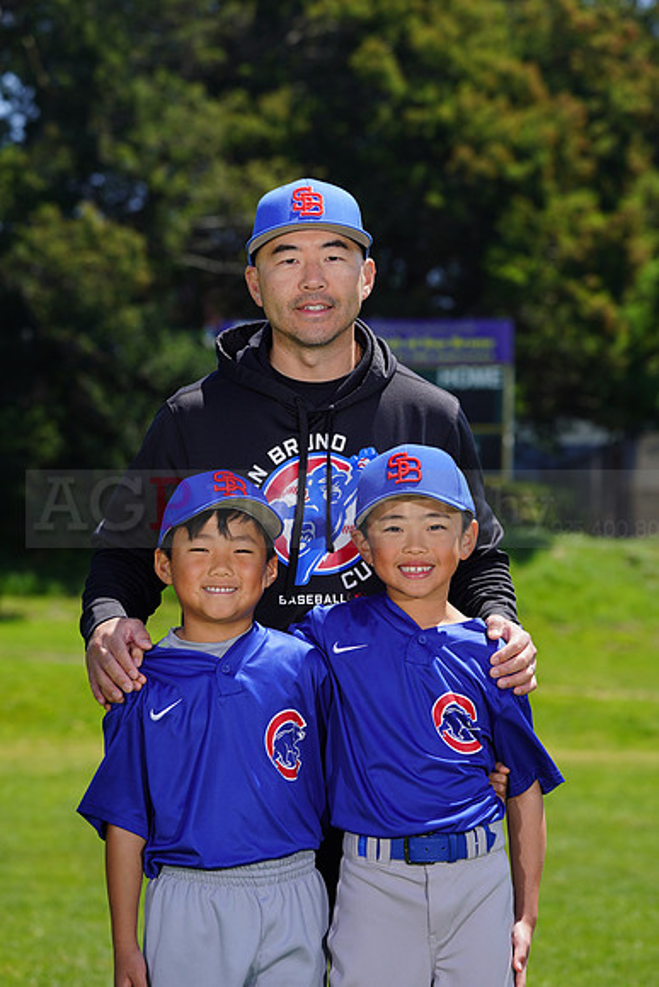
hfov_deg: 7.9
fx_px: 4802
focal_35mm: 175
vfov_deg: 11.7
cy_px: 494
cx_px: 330
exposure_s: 1/250
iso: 100
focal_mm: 175
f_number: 8
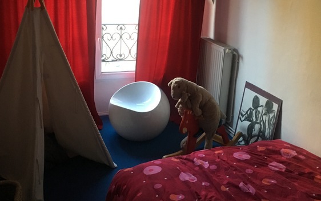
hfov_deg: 47.2
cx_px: 160
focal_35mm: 42
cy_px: 73
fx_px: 367
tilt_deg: -16.0
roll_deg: -3.7
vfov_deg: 30.4
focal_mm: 4.15
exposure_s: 1/25
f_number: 2.2
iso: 200
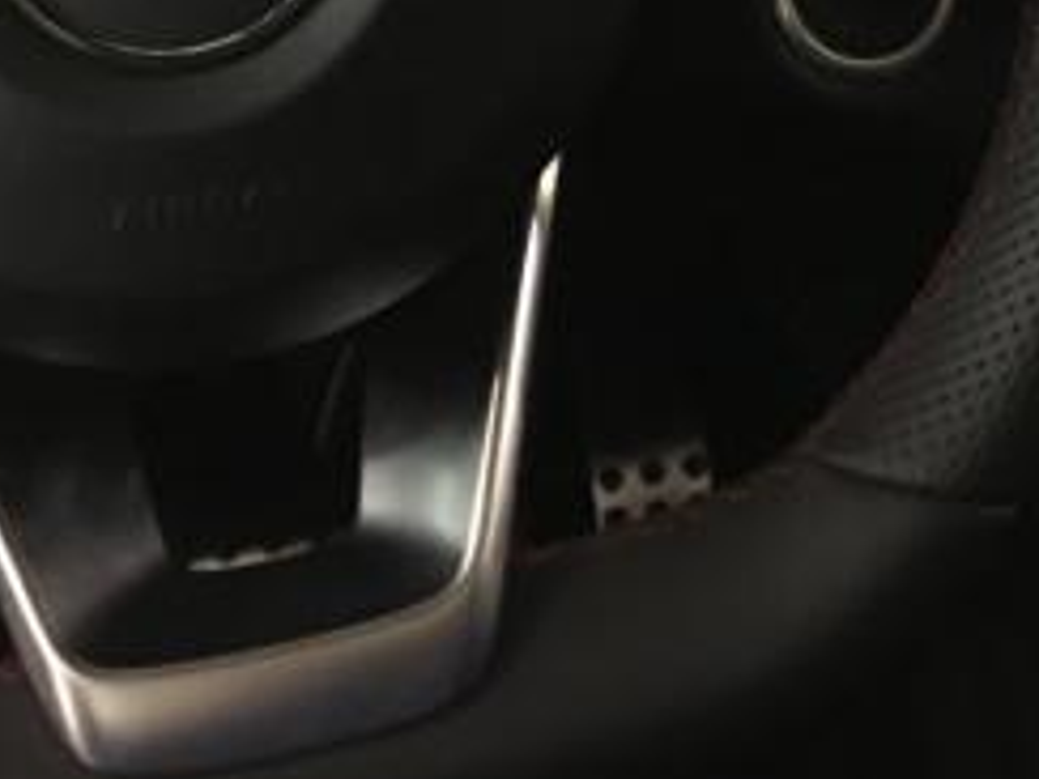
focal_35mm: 82
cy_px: -302
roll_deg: +2.8
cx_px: 745
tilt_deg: -16.0
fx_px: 2461
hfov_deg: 23.7
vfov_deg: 16.7
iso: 320
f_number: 2.2
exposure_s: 1/17
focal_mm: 4.15
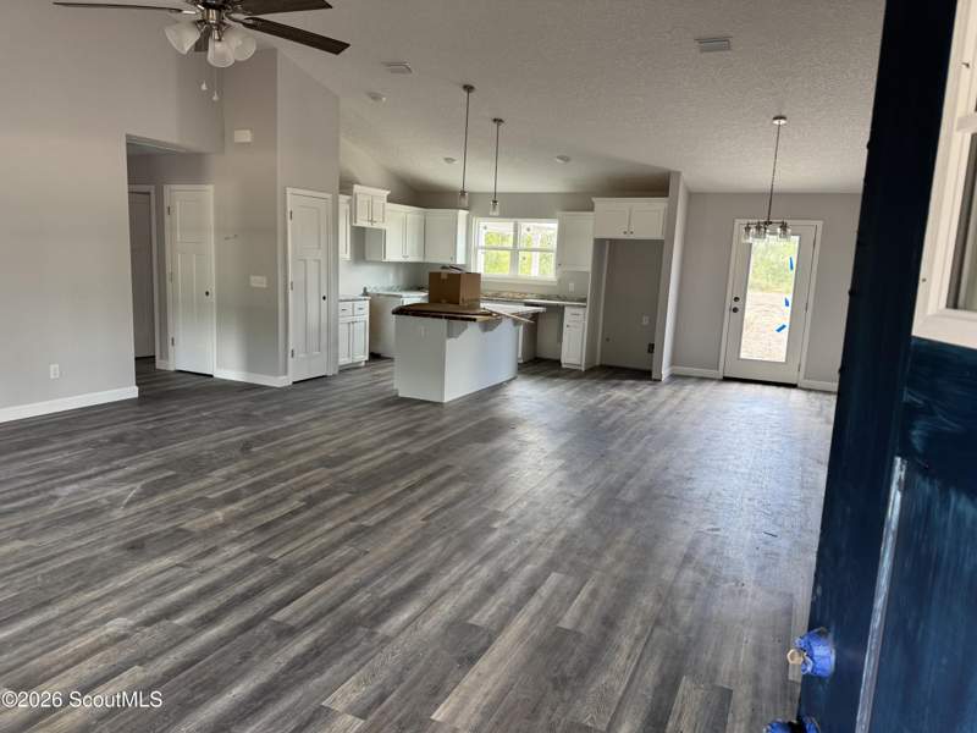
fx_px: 677
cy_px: 366
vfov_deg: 56.8
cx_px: 488
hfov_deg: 71.6
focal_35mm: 24
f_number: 1.78
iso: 160
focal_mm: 6.76
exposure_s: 1/121
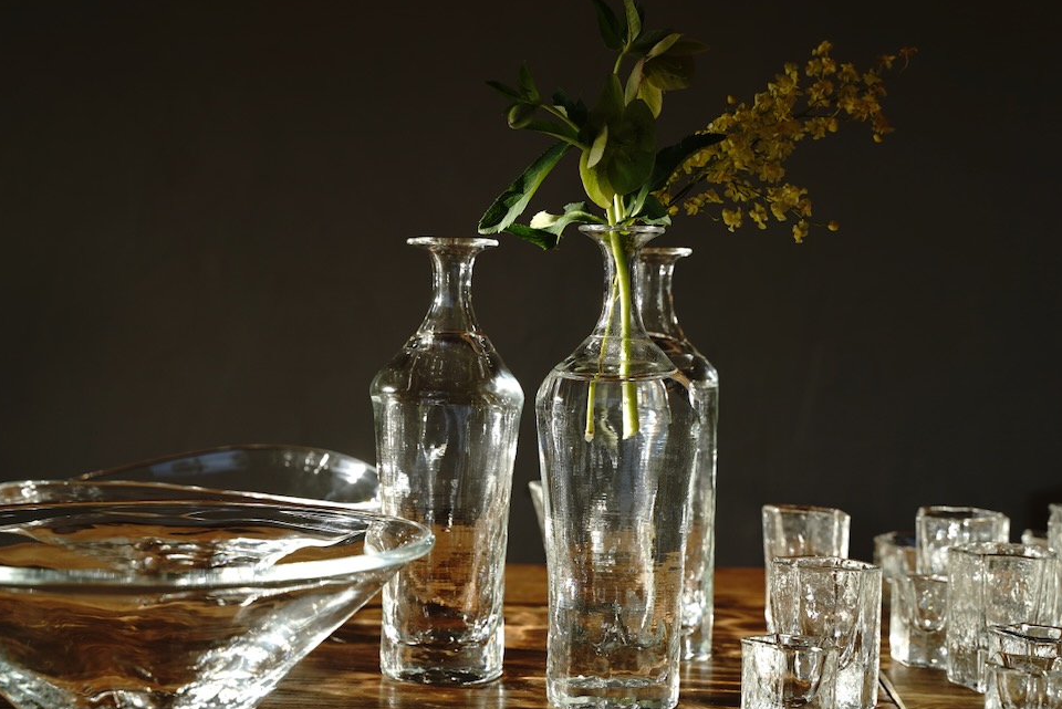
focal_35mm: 56
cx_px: 507
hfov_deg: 35.6
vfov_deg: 24.2
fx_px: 1653
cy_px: 355
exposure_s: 1/500
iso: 200
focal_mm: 42
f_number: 5
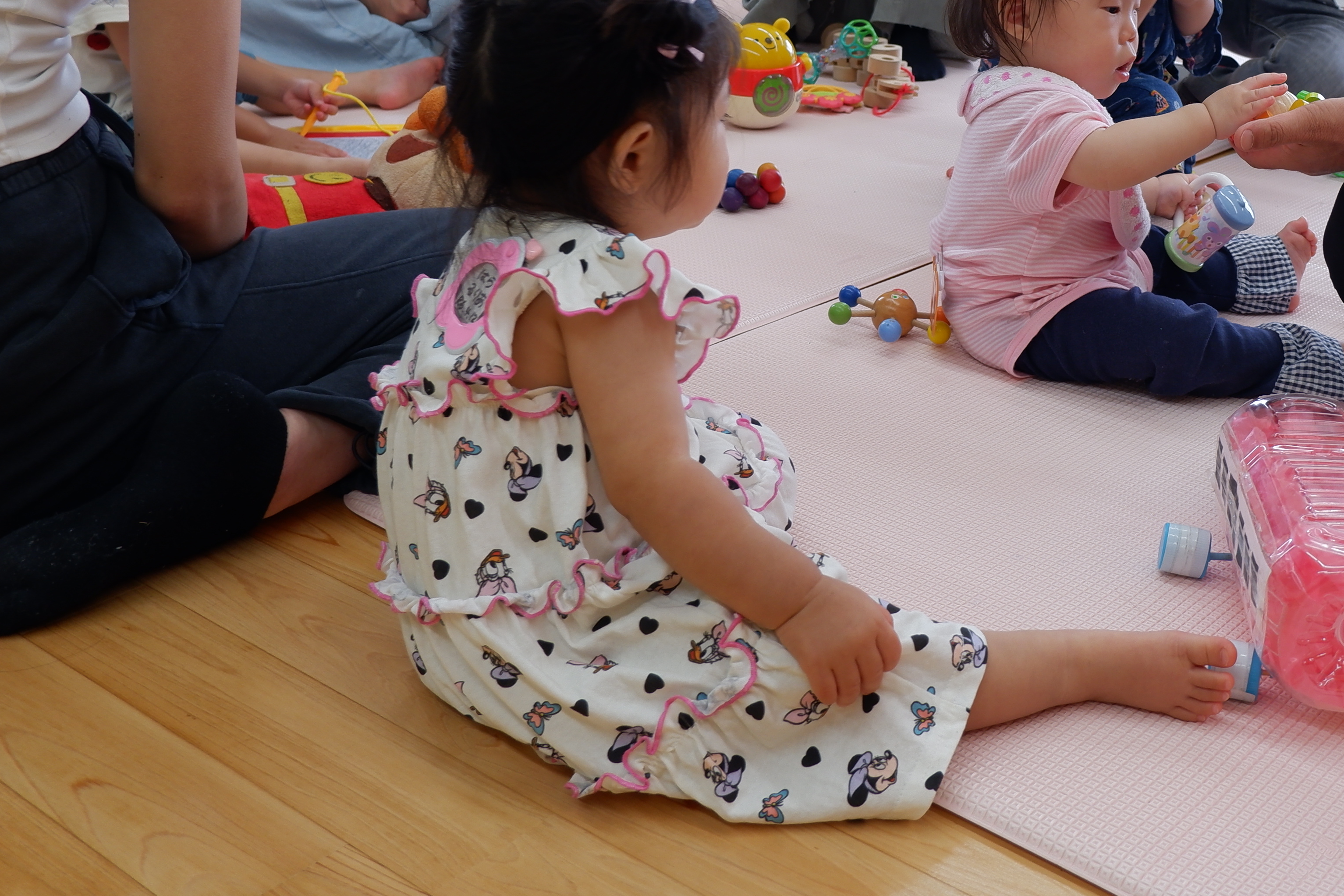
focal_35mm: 45
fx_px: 1680
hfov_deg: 42.6
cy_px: 93
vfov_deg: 28.7
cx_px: 958
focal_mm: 15
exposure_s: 1/60
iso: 200
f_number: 3.5
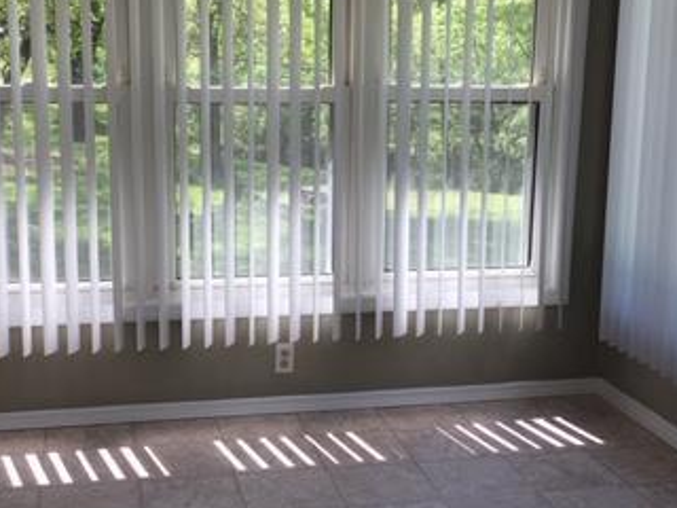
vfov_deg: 25.2
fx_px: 1134
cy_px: 260
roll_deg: -0.2
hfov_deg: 33.2
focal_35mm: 58
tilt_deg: -10.6
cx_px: 315
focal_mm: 4.15
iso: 25
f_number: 2.2
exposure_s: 1/390
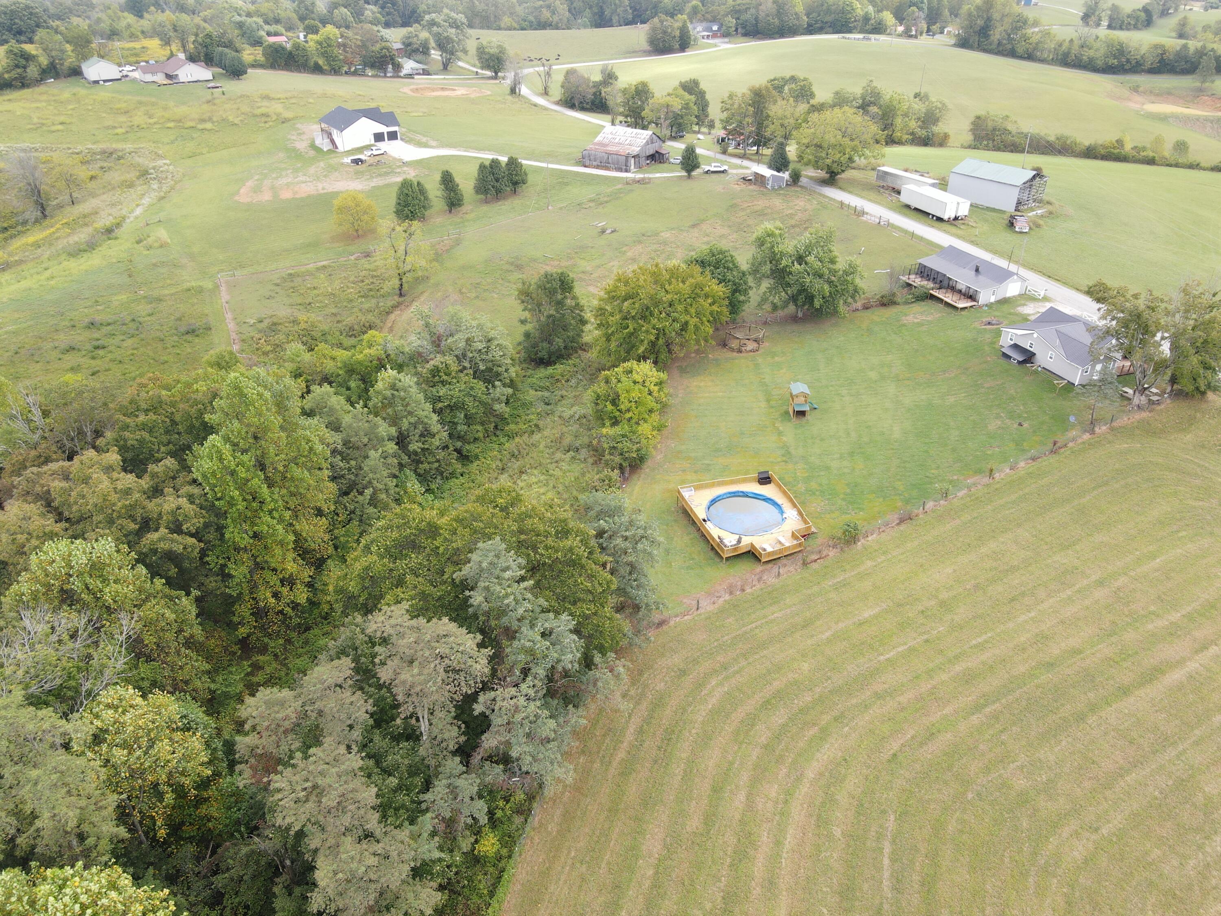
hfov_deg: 71.6
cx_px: 610
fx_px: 847
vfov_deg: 56.8
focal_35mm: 24
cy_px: 458
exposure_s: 1/90
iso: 100
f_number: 2.8
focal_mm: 4.5
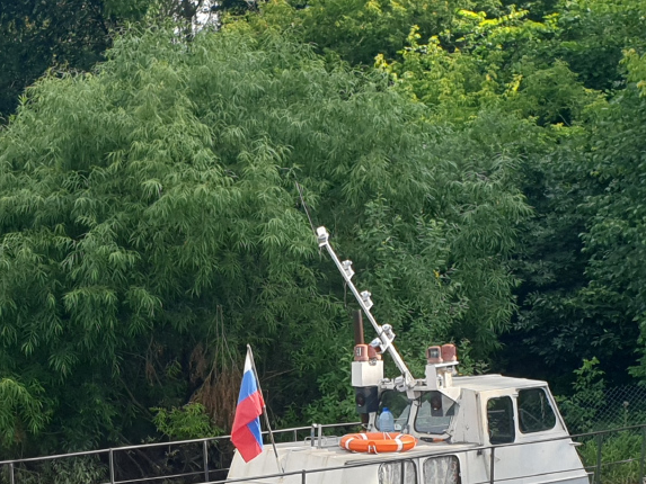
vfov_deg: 23.8
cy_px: 474
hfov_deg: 32.6
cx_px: 278
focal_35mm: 59
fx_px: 1101
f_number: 2.4
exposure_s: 1/792
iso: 50
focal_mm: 4.3
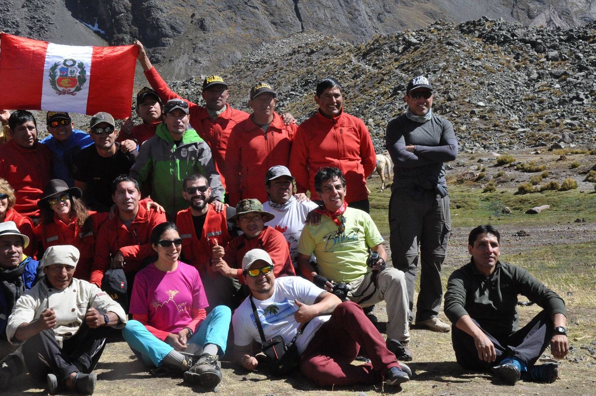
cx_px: 298
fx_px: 1190
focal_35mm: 72
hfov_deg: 28.1
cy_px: 198
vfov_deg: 18.9
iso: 2000
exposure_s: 1/500
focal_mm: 48
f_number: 22
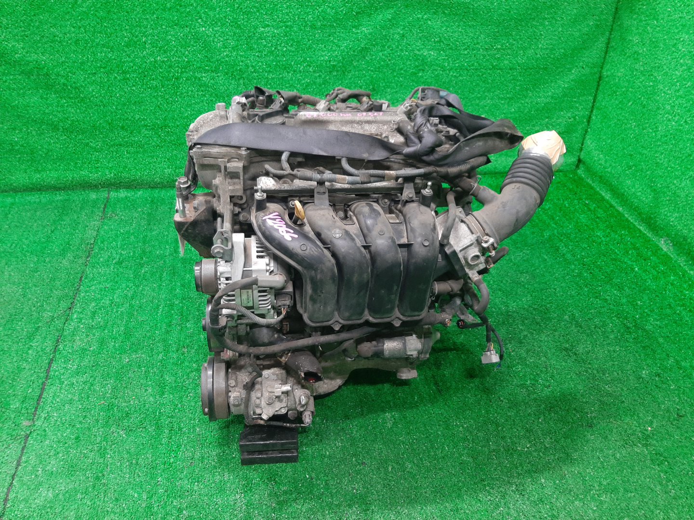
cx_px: 347
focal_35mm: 26
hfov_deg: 67.3
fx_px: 521
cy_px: 260
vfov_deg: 53.1
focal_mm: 3.93
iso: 165
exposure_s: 1/33
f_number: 1.7
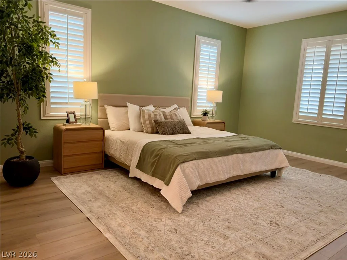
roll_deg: -3.6
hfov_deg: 71.6
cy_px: 130
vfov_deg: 56.8
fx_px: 241
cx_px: 174
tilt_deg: -6.0
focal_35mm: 24
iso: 160
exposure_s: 1/60
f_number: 1.78
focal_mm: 6.76
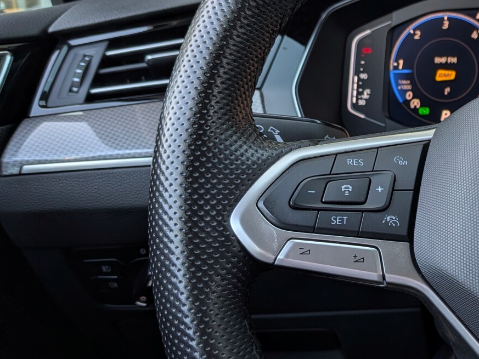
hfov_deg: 40.8
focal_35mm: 44
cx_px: 398
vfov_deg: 32.8
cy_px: 149
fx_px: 609
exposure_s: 1/90
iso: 33
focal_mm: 4.53
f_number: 1.7
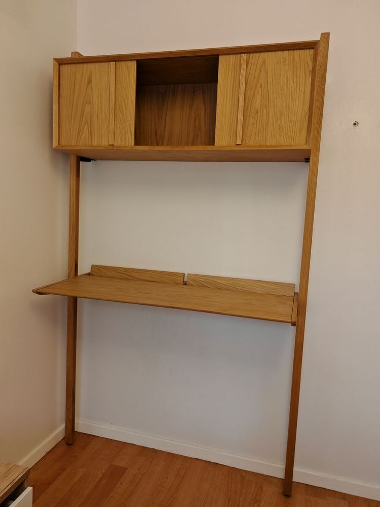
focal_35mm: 26
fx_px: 380
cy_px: 254
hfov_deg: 53.1
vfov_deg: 67.3
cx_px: 190
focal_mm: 5.4
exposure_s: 1/50
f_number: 1.6
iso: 320
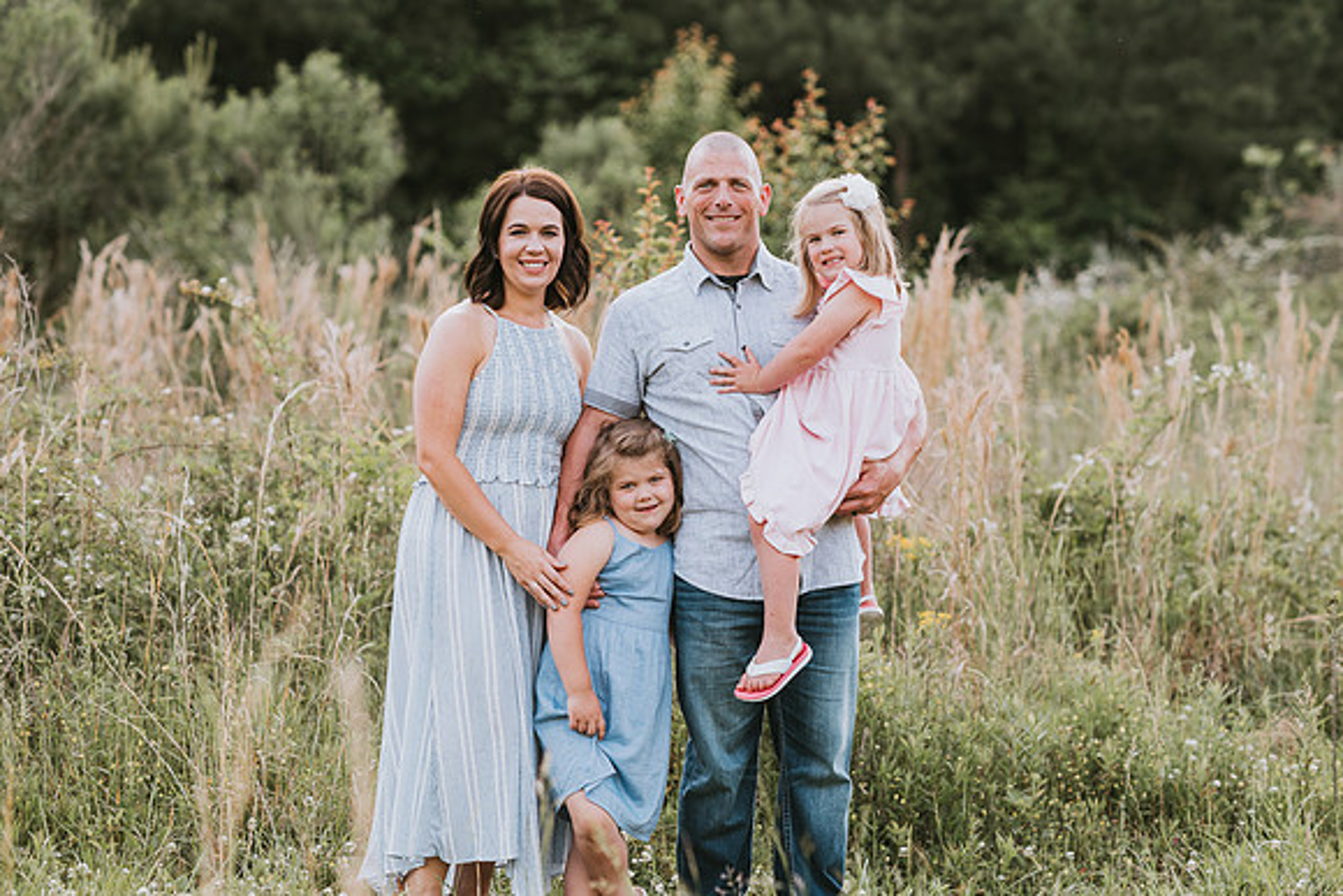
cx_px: 672
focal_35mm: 85
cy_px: 448
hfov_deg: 23.9
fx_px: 3172
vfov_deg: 16.1
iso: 200
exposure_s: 1/320
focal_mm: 85
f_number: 2.5
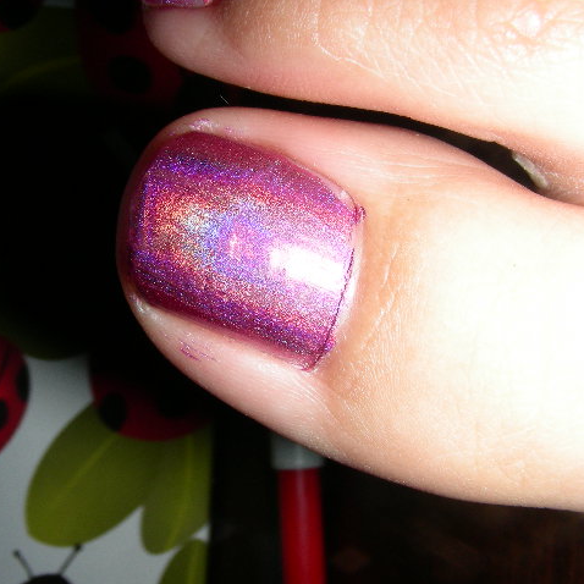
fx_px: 859
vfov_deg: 37.6
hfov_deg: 37.5
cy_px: 292
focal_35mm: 45
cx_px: 302
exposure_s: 1/60.1
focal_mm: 6.3
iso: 50
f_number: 6.8
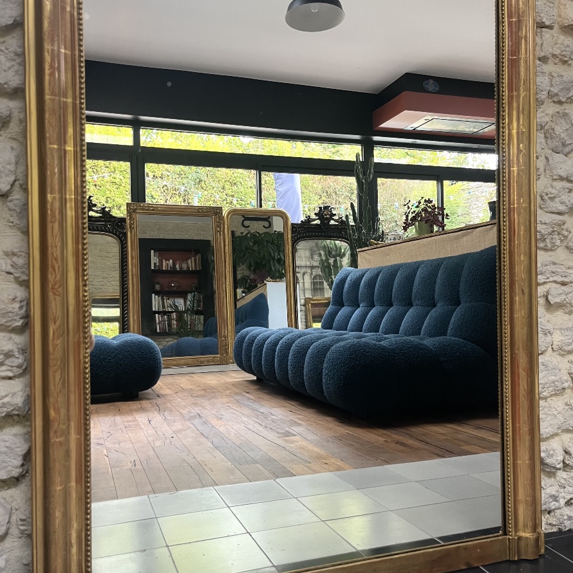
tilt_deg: -1.4
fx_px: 581
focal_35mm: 31
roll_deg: +0.1
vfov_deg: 52.5
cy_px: 291
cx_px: 284
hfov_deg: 52.5
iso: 125
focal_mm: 5.1
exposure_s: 1/93
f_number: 1.6
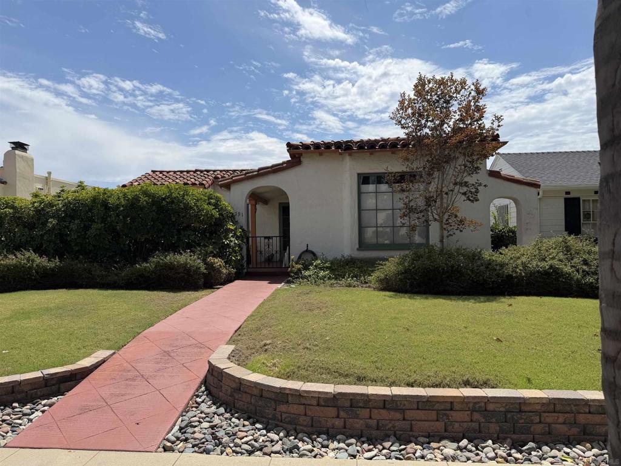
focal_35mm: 24
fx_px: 431
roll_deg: +0.6
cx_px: 310
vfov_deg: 56.8
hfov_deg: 71.6
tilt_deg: +1.4
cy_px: 233
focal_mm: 6.76
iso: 80
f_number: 1.78
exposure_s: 1/8130
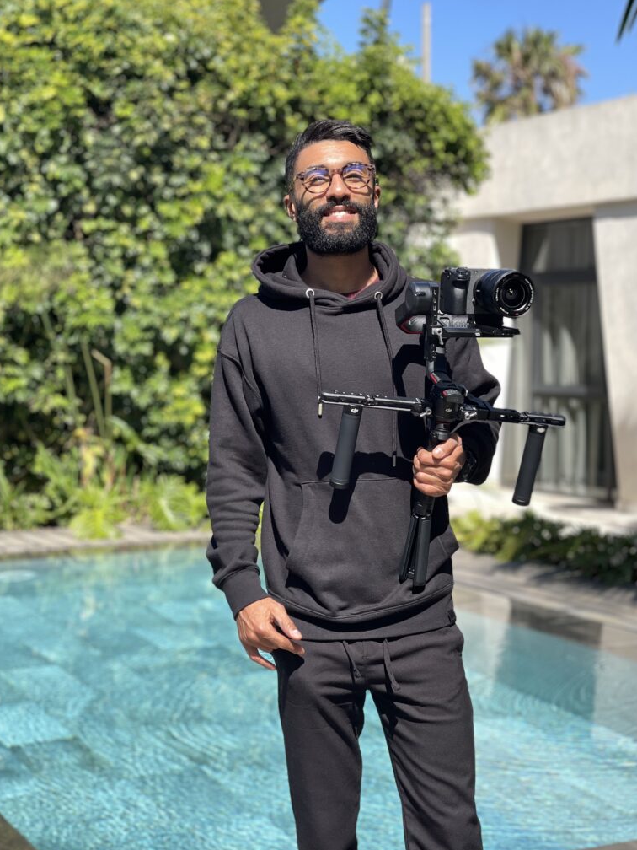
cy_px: 424
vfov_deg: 29.8
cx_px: 315
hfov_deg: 22.6
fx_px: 1595
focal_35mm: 65
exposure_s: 1/968
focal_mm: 7.5
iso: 32
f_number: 2.2
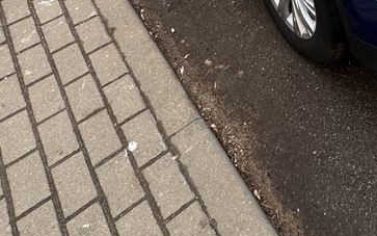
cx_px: 399
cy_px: -189
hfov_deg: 35.9
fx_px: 504
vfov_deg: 19.6
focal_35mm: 49
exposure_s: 1/104
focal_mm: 2.22
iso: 40
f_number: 2.2
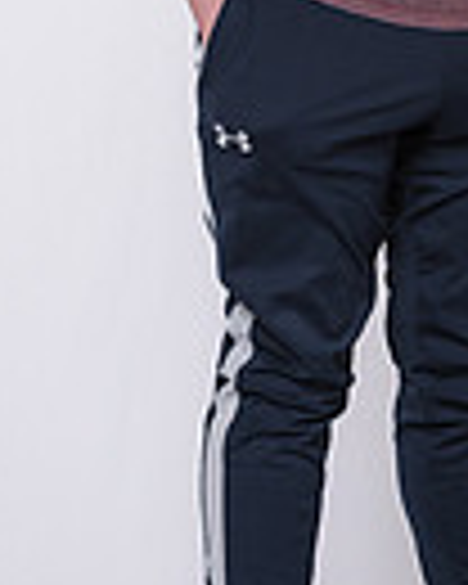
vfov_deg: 6.1
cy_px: -76
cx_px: 396
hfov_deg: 4.9
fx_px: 5506
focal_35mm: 318
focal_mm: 98
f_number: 7.1
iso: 400
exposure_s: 1/400
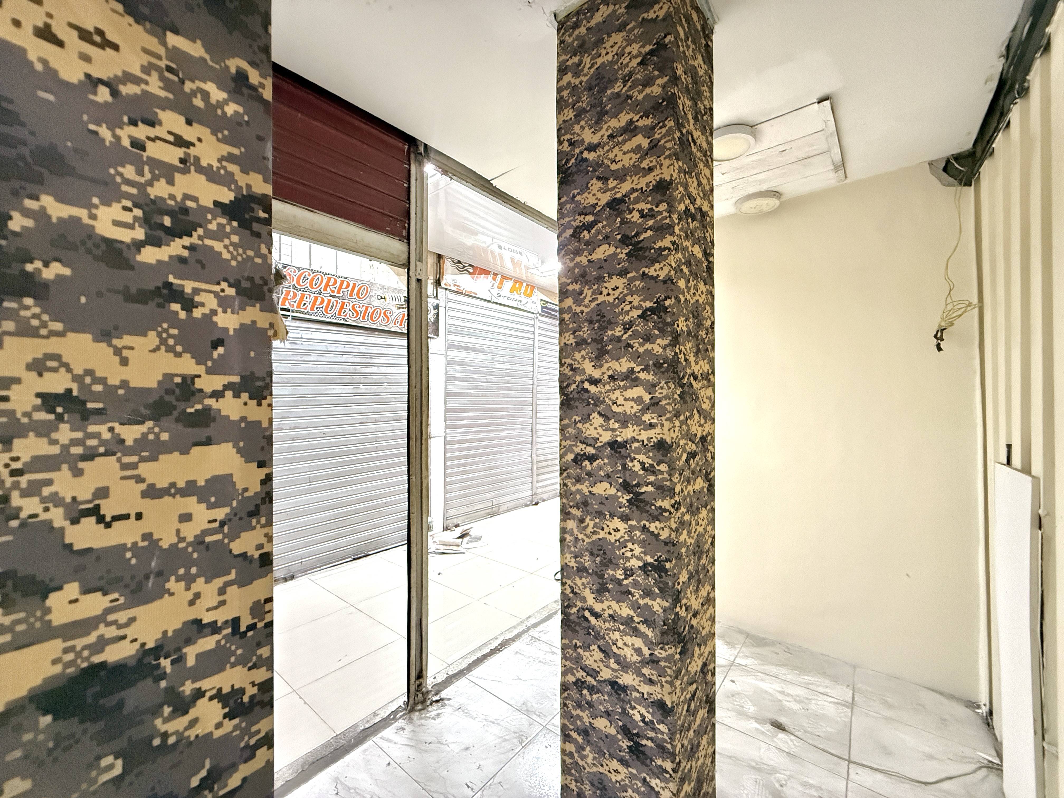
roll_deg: +0.1
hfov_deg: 102.1
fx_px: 430
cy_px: 399
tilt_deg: +0.4
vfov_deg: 85.7
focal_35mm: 14
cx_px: 532
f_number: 2.2
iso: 1000
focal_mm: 2.22
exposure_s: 1/40
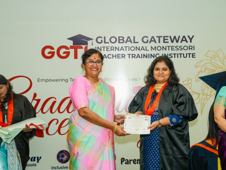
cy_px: 85
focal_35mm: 59
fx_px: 385
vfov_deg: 24.8
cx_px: 125
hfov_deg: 32.7
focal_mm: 54
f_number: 6.3
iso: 800
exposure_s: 1/125
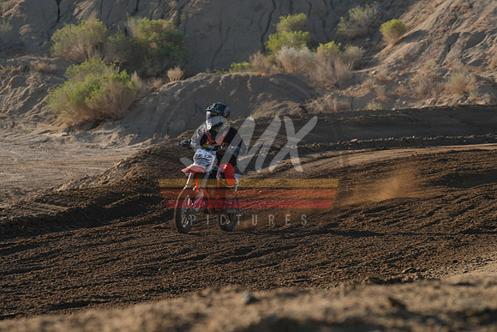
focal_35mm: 185
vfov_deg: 7.4
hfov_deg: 11.1
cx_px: 248
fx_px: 2555
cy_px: 166
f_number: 11
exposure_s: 1/250
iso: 250
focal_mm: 185
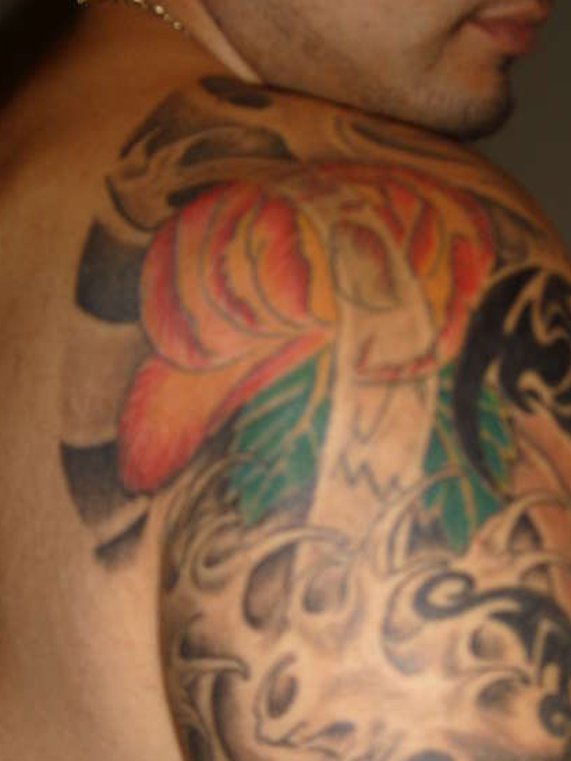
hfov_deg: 23.3
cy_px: 521
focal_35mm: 63
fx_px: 1385
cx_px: 330
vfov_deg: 30.4
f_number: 3
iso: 100
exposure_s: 1/45
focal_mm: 7.2
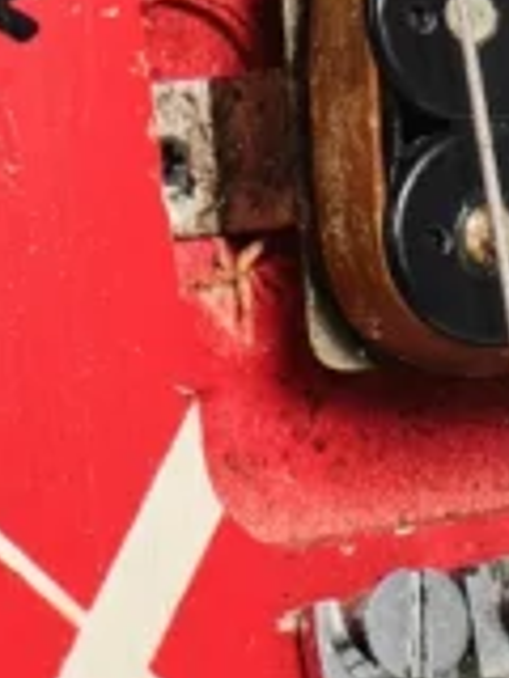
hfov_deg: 2.9
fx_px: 9940
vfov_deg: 3.8
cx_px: -42
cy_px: -1254
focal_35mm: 507
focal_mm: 100
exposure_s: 1/125
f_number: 16
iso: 640
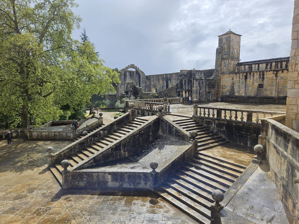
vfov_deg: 58.9
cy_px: 112
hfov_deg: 73.9
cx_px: 150
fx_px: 199
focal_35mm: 23
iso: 25
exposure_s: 1/2937
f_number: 1.8
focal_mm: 5.4
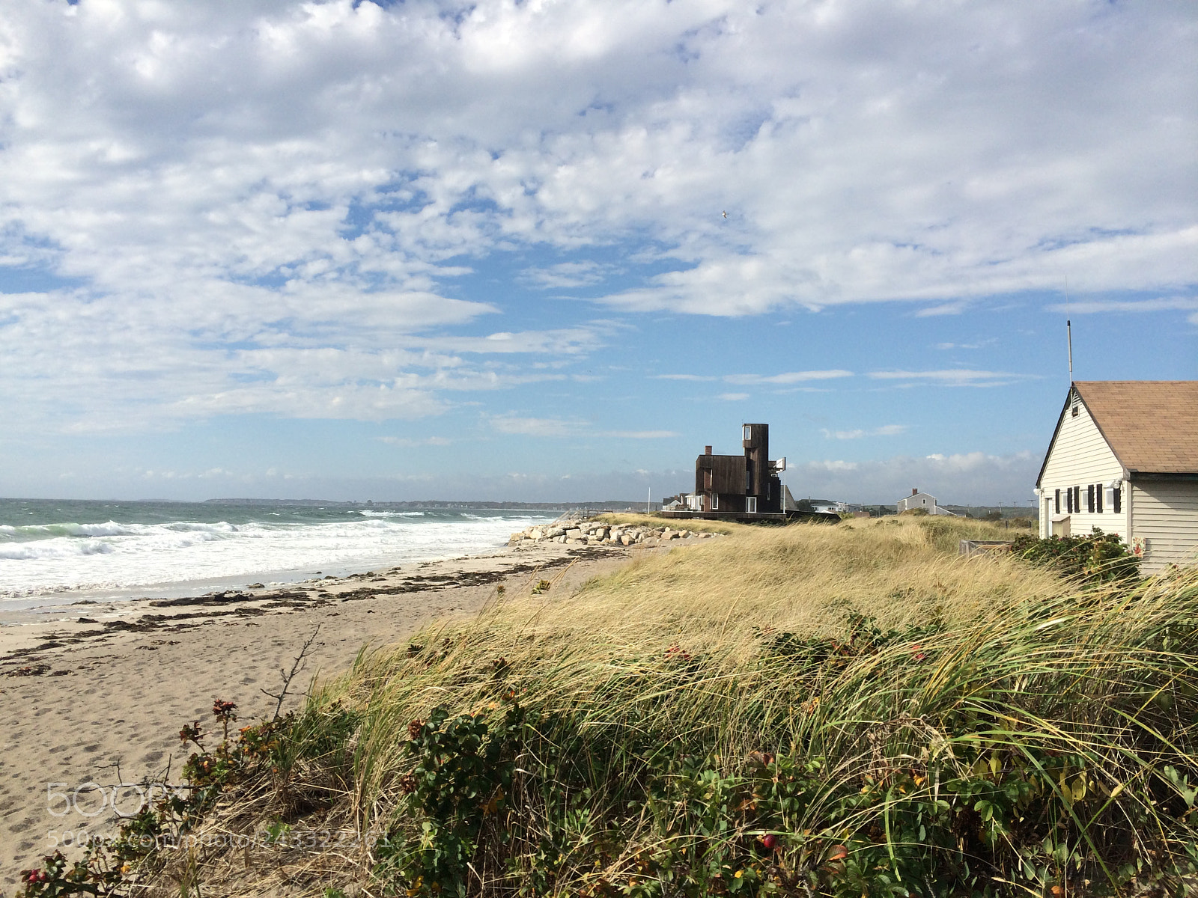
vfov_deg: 46.8
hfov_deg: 60.0
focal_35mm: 30
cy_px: 449
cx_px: 599
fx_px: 1038
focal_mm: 4.12
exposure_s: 1/3425
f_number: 2.2
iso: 40
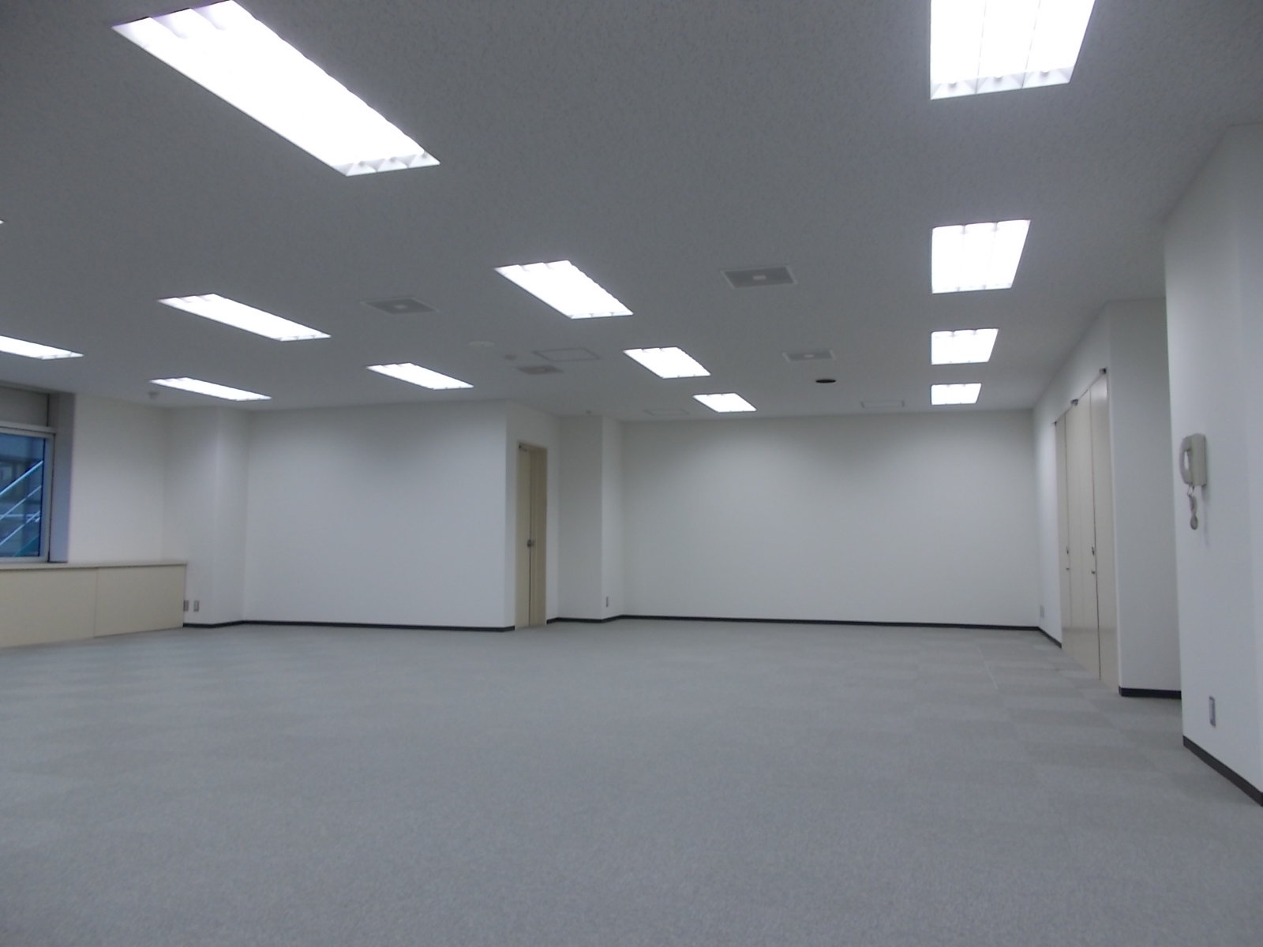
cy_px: 474
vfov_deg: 53.1
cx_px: 632
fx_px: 949
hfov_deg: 67.3
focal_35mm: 26
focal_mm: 4.6
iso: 80
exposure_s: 1/30
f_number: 3.2
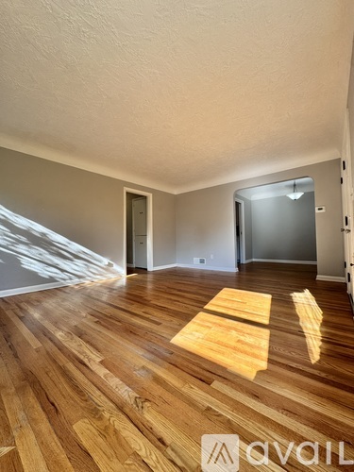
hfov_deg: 85.7
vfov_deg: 102.1
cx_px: 177
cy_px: 236
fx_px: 191
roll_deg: +1.4
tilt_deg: +0.9
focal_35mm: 14
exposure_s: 1/134
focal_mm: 2.22
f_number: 2.2
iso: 40
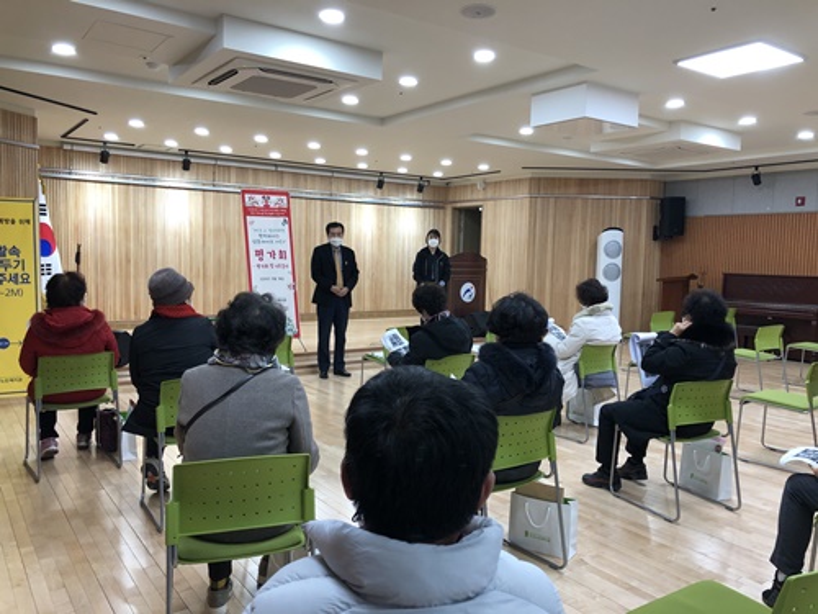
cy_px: 307
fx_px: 662
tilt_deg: -5.1
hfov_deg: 63.4
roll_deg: -1.4
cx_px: 409
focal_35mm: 28
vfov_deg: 49.7
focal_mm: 4
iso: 32
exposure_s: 1/30
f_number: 1.8
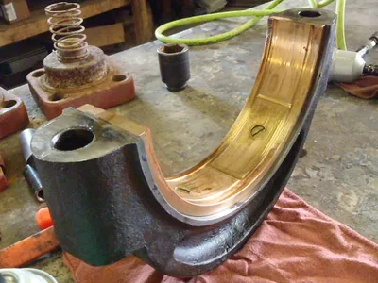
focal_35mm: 38
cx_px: 189
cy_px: 142
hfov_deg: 49.0
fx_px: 415
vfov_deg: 37.7
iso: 2500
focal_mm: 6.83
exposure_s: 1/40
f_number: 4.6
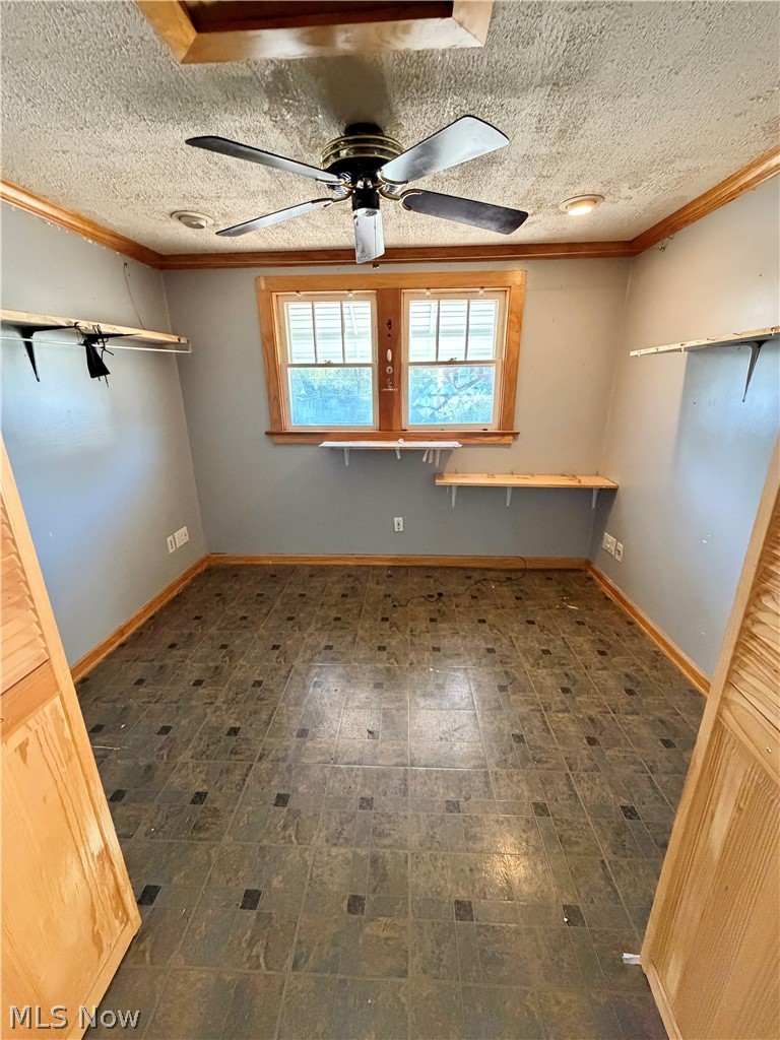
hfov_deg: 85.7
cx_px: 390
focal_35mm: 14
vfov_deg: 102.1
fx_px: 421
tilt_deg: -18.7
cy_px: 520
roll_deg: -0.1
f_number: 2.2
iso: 800
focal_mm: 2.22
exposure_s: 1/60
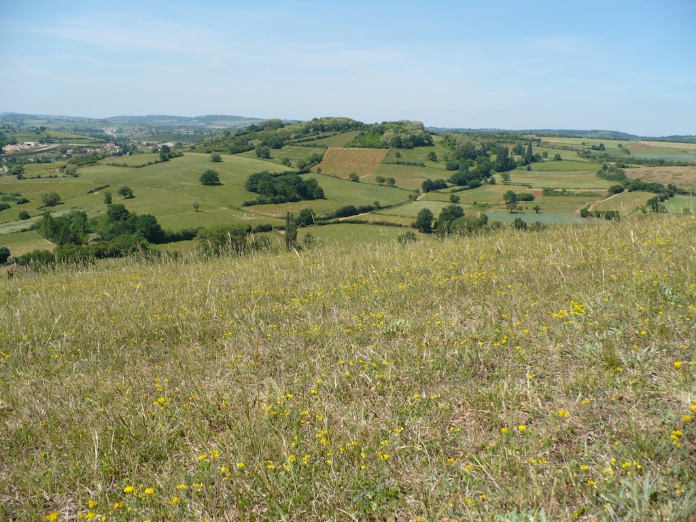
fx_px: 744
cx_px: 348
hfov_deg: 50.1
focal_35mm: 37
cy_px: 261
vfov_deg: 38.7
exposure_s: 1/160
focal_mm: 6.1
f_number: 8
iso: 100
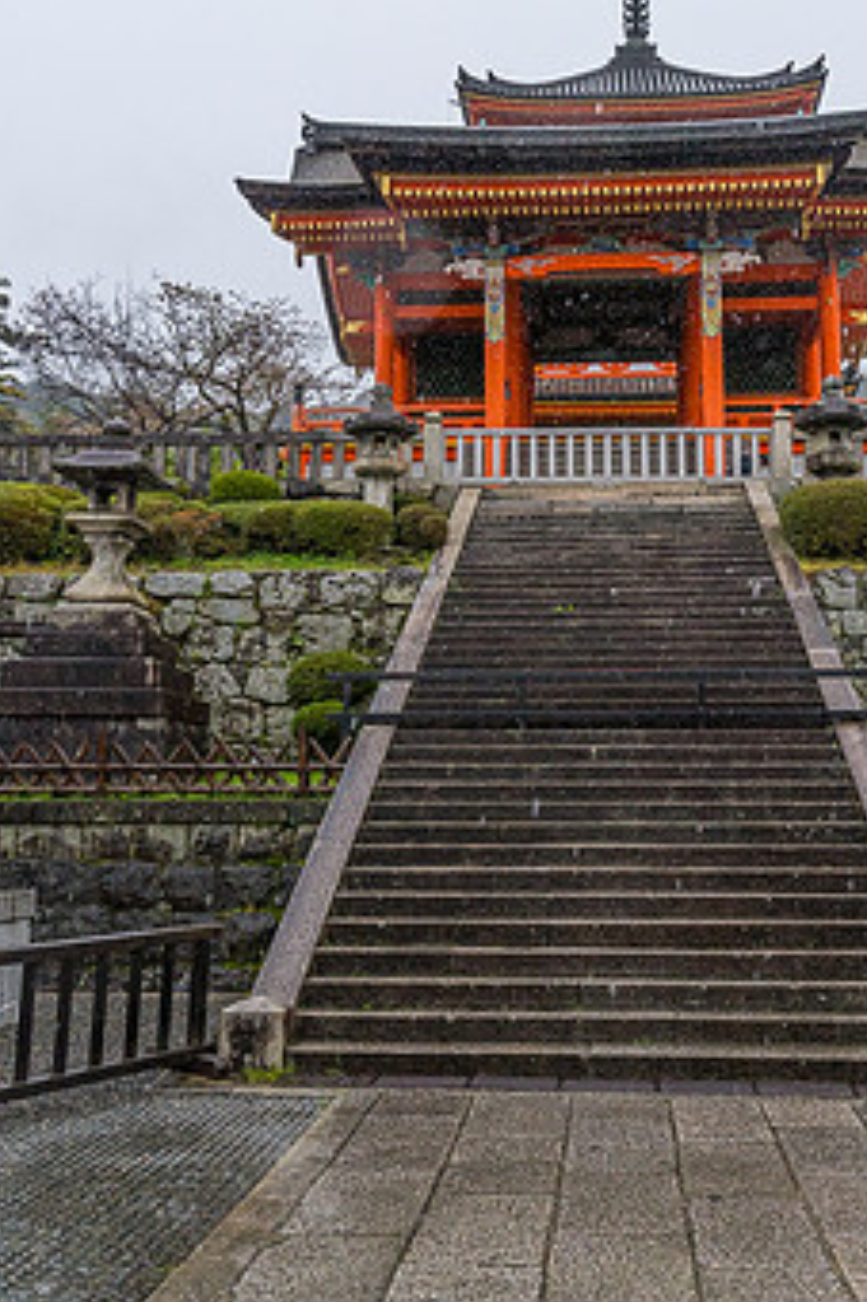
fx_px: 1338
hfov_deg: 35.7
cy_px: 603
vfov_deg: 51.9
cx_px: 531
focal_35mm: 37
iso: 1600
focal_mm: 28
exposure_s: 1/1000
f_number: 11
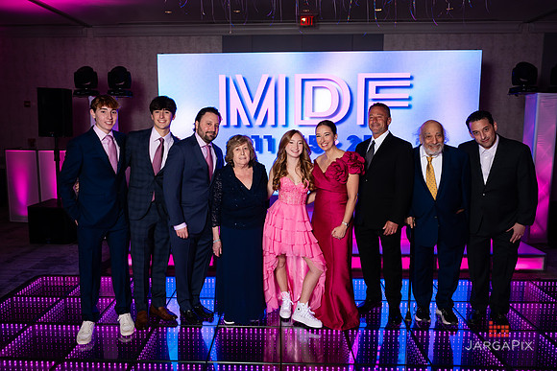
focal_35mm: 28
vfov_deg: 47.0
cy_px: 179
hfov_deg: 66.2
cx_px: 269
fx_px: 427
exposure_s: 1/160
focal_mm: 26
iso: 400
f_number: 4
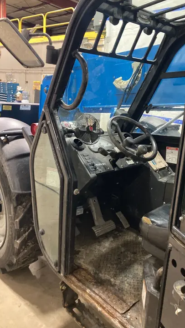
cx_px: 107
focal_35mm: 31
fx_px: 270
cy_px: 162
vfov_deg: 62.6
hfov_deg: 37.7
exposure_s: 1/30
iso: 400
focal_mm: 3.99
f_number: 1.8
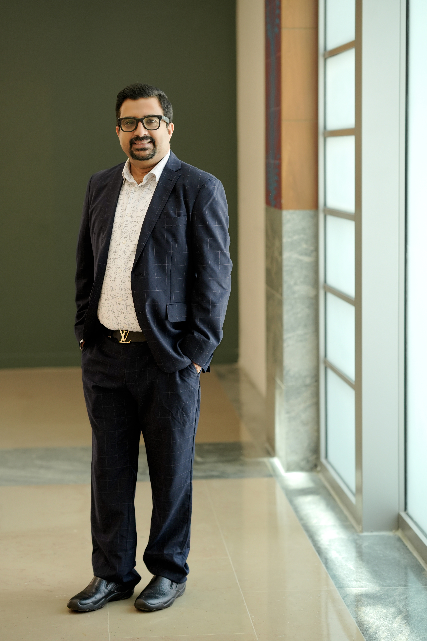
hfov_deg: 16.1
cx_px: 214
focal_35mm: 85
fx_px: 1512
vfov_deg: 23.9
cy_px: 320
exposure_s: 1/320
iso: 800
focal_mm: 85
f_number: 2.2
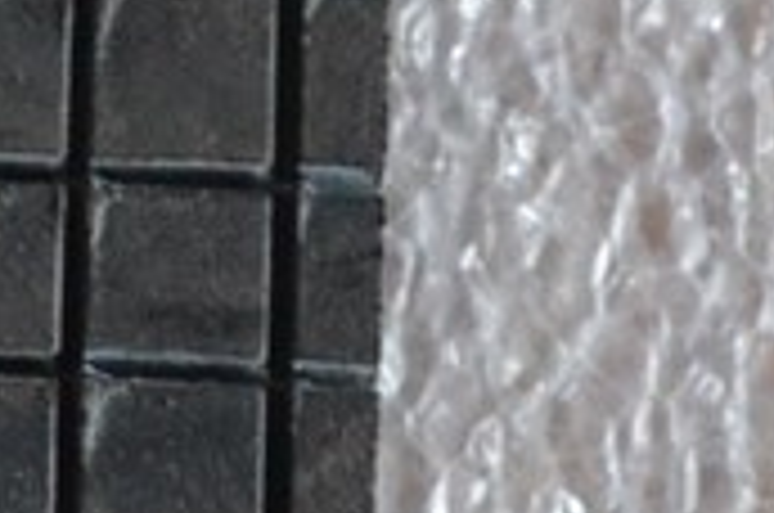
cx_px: -324
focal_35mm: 425
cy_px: -22
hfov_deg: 4.8
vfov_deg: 3.2
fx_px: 9120
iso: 1250
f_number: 5
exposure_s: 1/60
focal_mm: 36
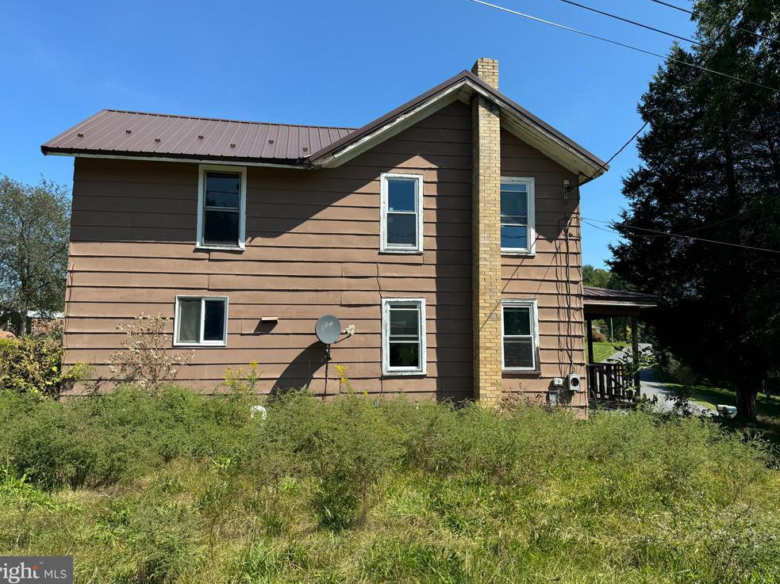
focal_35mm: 25
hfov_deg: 69.4
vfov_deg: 54.9
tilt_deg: +9.9
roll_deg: -1.7
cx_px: 380
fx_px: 563
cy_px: 284
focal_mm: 6.76
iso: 80
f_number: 1.78
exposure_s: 1/2604
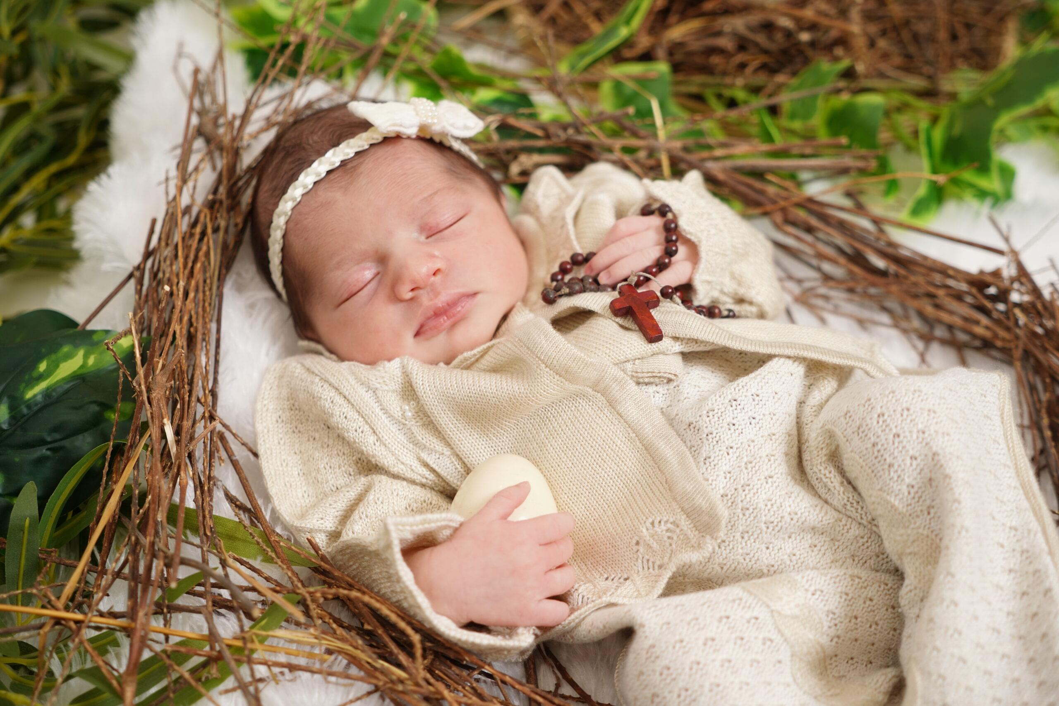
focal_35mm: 45
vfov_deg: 29.9
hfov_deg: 43.6
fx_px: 1324
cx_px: 530
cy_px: 353
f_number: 4
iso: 160
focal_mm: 45
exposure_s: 1/200
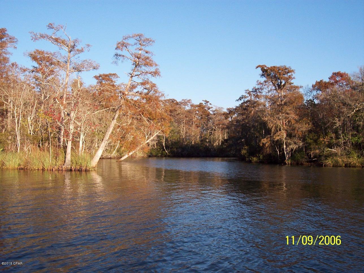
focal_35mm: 38
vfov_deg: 37.7
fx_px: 400
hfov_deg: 49.0
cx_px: 182
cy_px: 136
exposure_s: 1/350
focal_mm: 8
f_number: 4.8
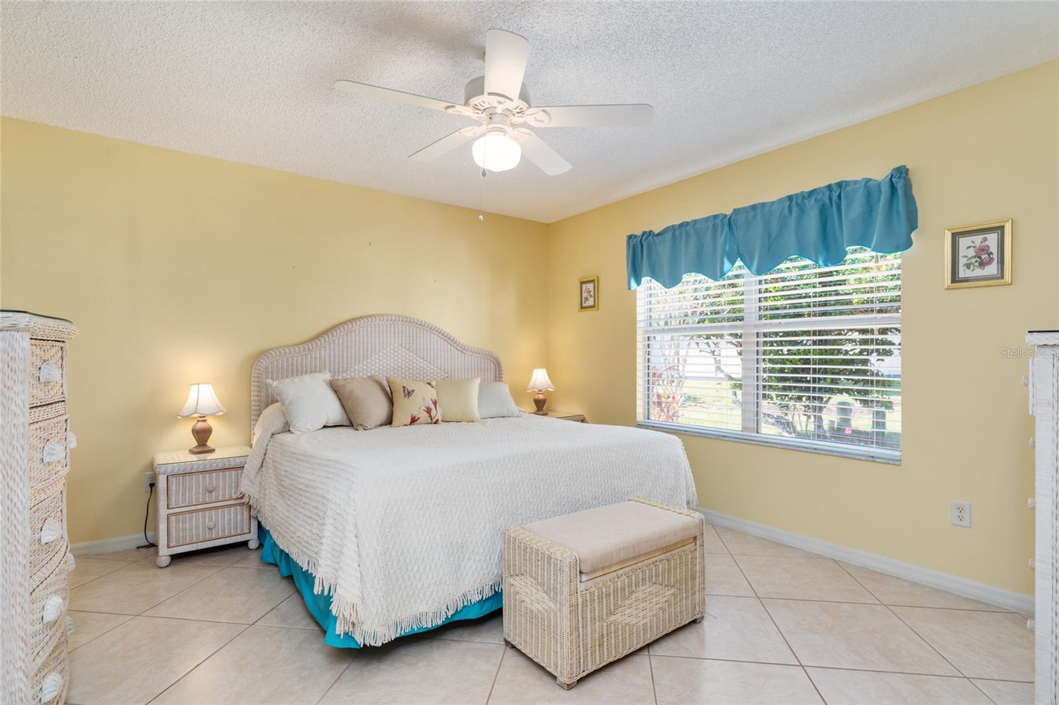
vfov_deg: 69.2
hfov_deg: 92.0
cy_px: 352
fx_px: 512
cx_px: 530
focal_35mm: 17
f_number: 7.1
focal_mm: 17.4
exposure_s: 1/6
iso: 125
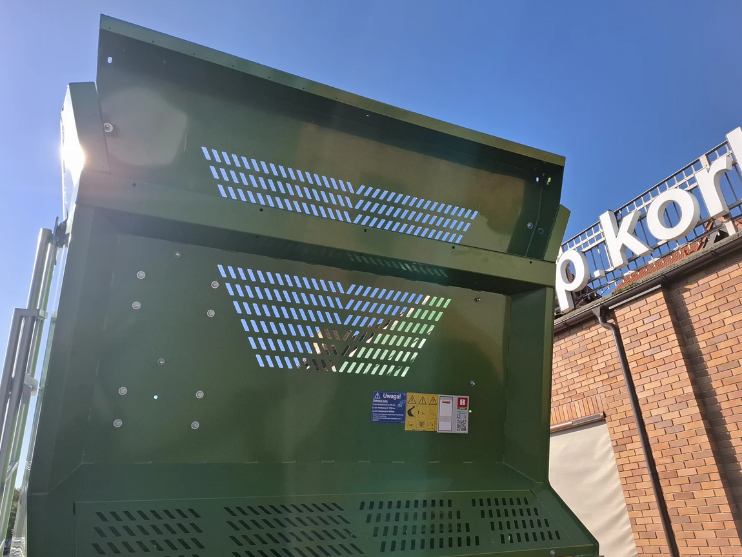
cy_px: 276
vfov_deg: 56.8
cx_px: 374
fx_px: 515
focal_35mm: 24
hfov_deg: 71.6
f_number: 1.8
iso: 50
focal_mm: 5.54
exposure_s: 1/1706
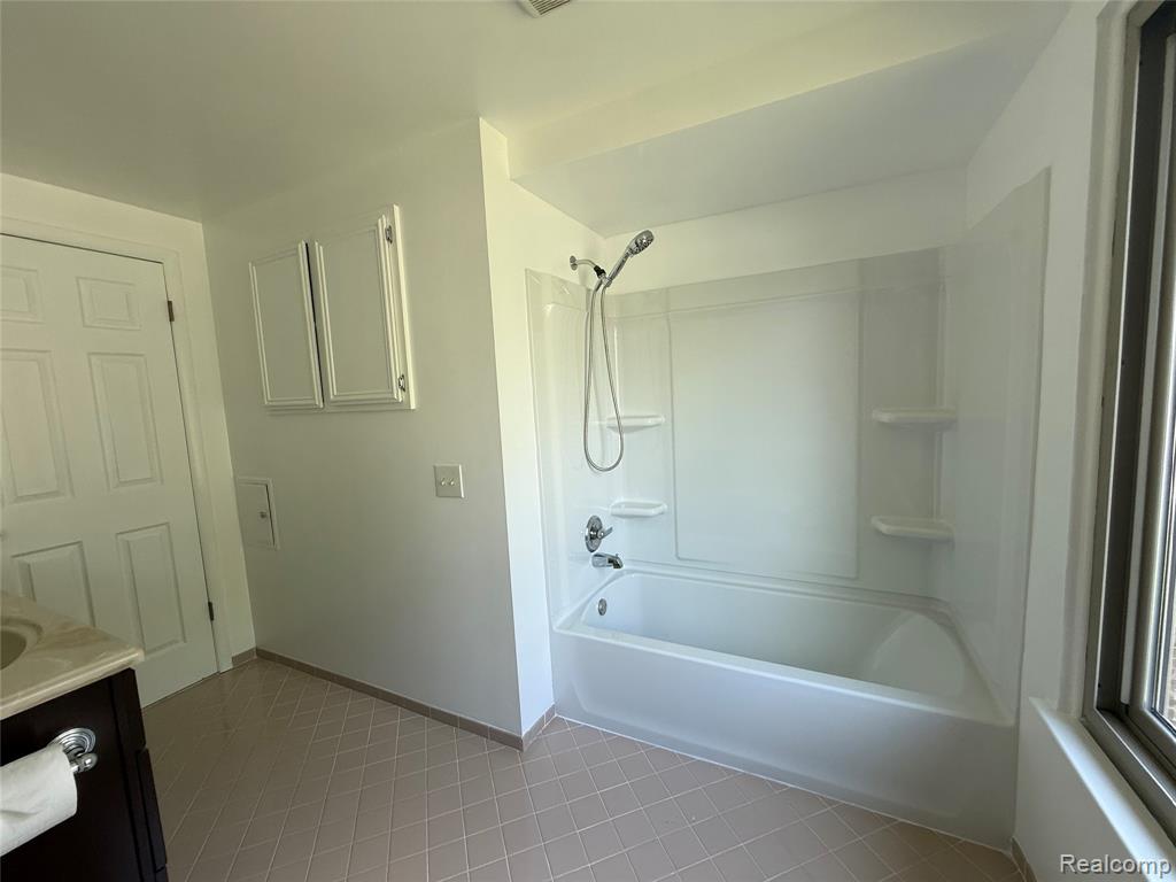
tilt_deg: -5.2
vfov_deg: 85.7
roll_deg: +2.6
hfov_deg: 102.1
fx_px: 476
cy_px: 441
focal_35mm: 14
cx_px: 588
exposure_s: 1/99
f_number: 2.2
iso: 80
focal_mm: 2.22
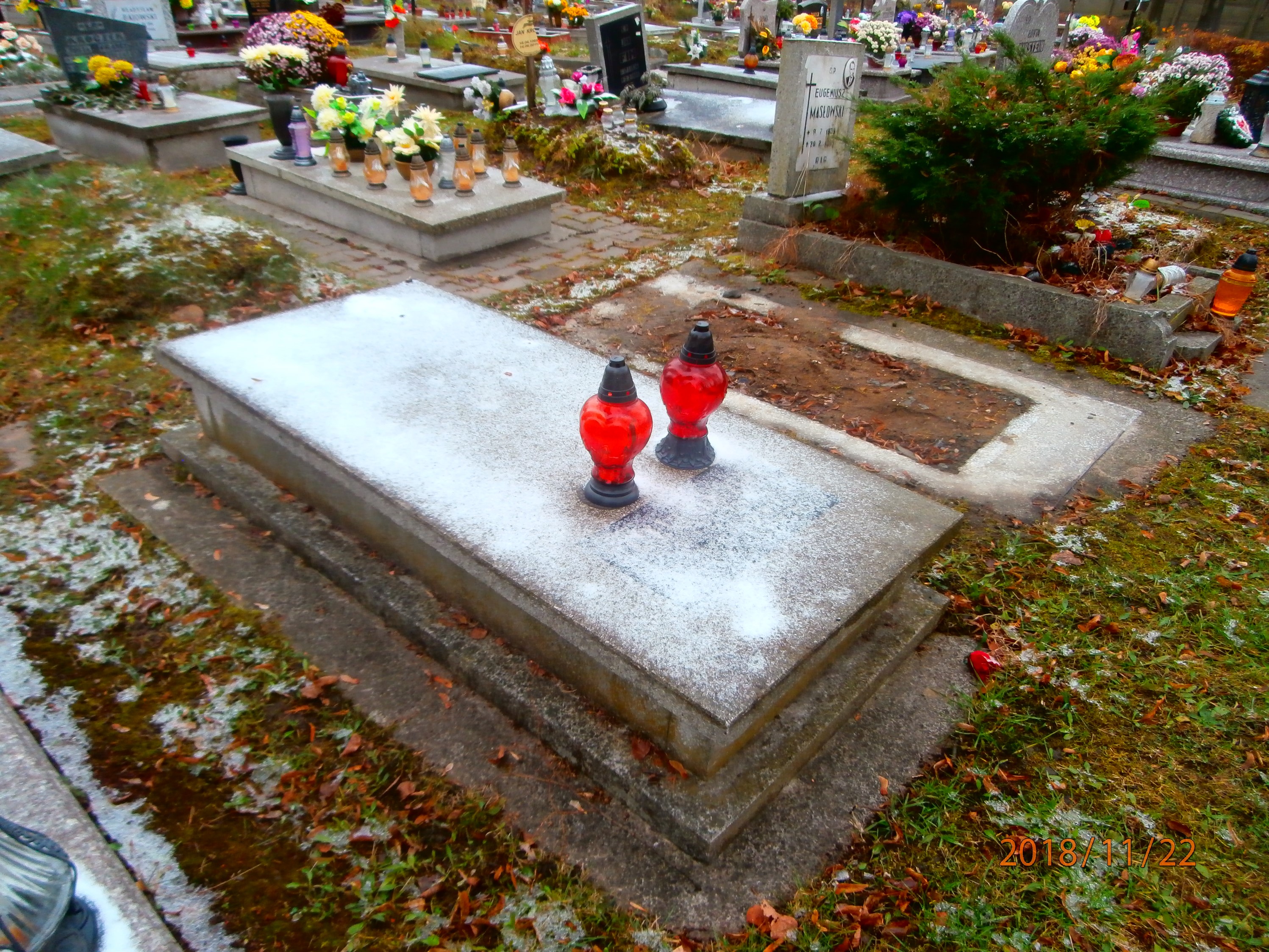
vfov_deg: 56.8
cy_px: 476
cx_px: 634
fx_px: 880
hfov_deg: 71.6
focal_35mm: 24
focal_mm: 4.2
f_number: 3
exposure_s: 1/60
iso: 125
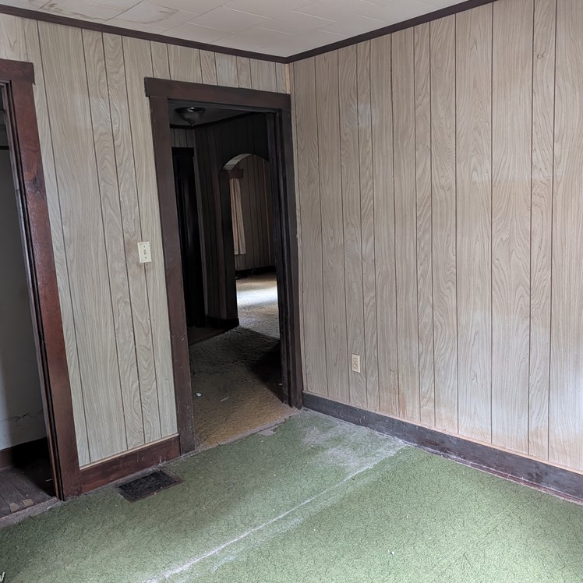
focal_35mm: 29
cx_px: 322
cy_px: 289
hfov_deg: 55.5
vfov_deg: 55.6
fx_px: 553
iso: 2086
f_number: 1.68
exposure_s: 1/39.6
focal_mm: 6.9
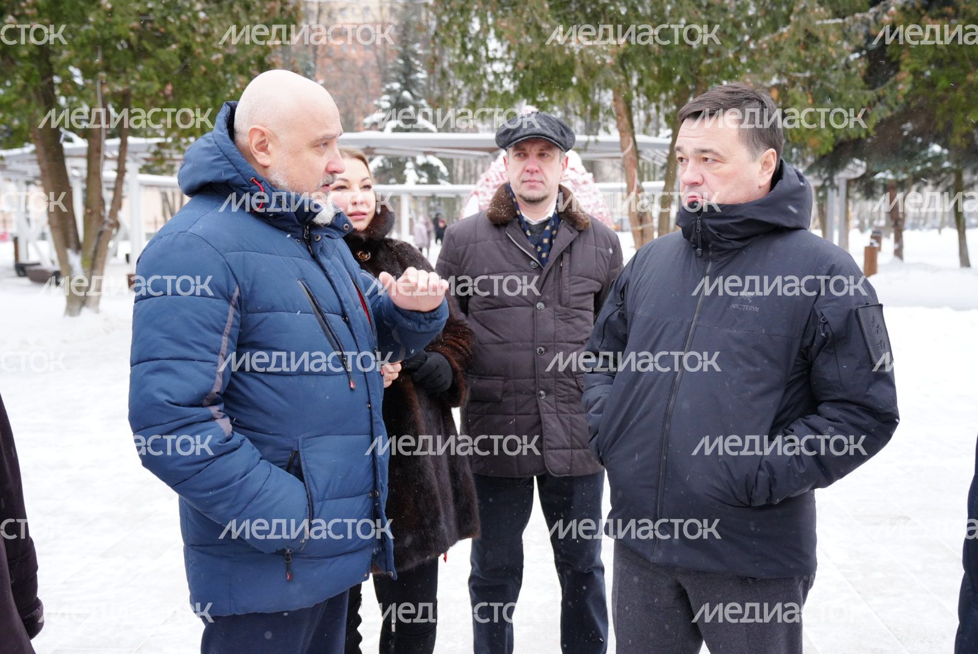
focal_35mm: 34
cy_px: 327
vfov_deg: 38.9
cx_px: 489
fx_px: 924
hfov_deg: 55.8
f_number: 4.5
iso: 2000
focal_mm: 34
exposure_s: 1/250
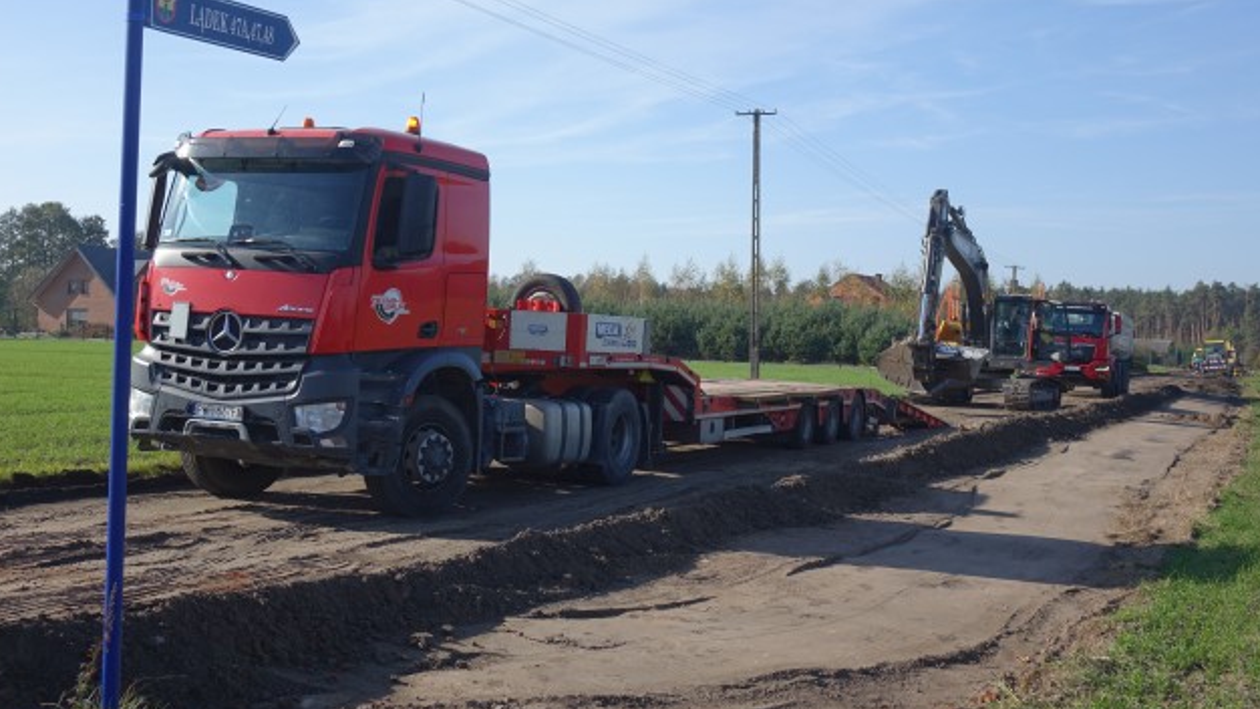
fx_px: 1503
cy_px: 293
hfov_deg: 45.5
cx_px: 626
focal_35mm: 45
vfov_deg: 26.5
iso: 125
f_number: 4
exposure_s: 1/800
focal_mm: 15.45
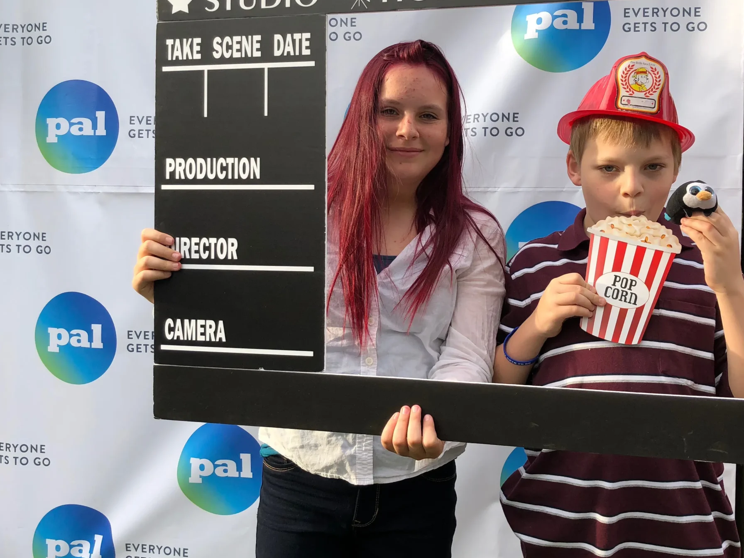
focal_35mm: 40
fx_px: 860
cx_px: 395
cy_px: 225
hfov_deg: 46.8
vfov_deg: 35.8
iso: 20
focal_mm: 3.99
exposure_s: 1/302
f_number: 1.8
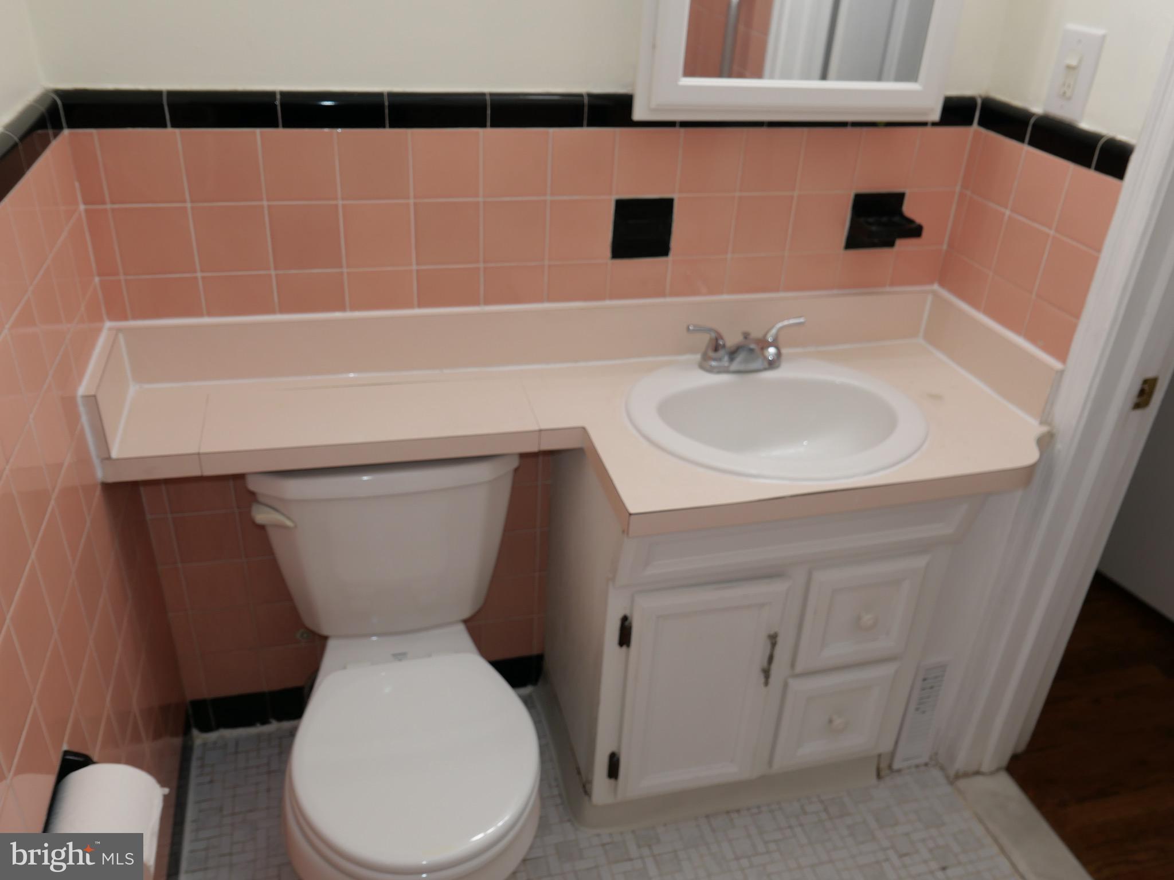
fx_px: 950
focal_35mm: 28
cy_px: 440
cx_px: 587
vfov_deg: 49.7
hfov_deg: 63.4
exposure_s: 1/125
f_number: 2.8
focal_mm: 12.5
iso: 200
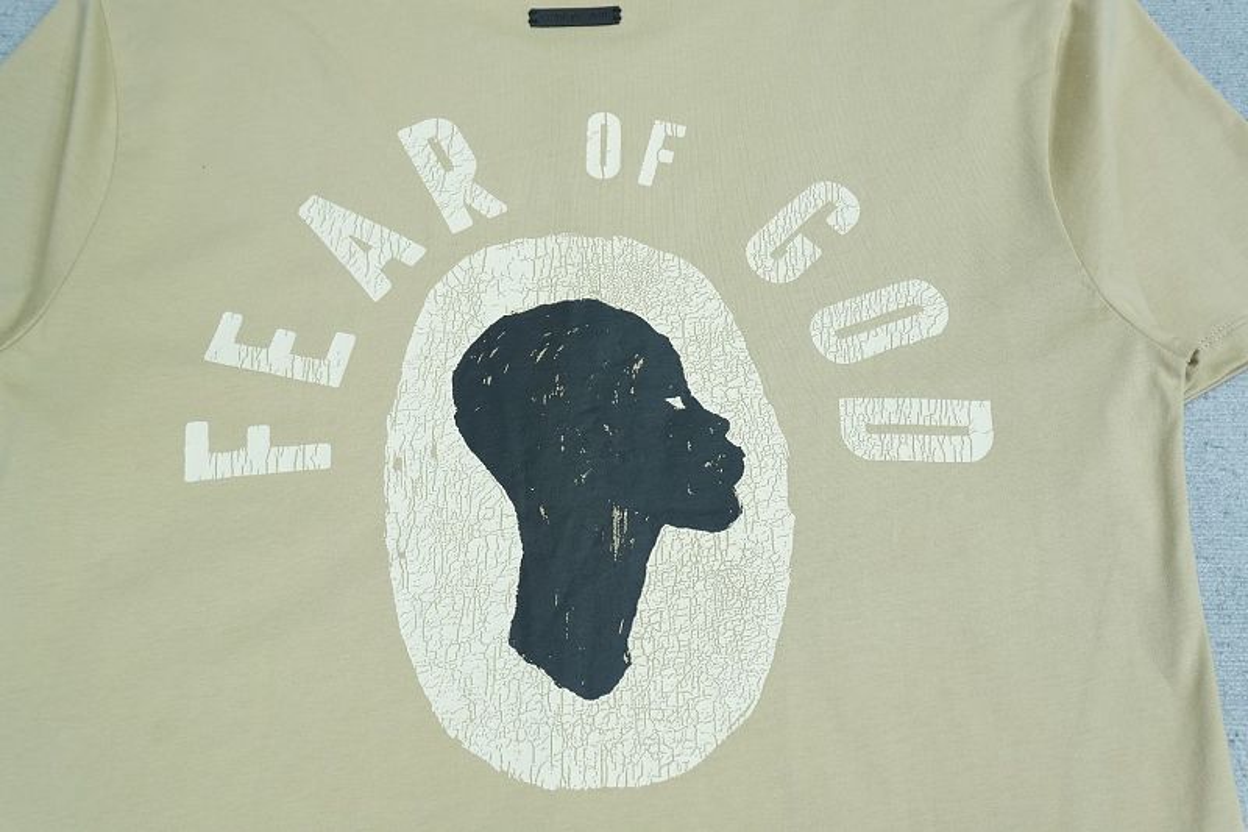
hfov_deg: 47.9
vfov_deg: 33.0
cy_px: 416
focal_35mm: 40
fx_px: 1404
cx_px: 624
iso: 1000
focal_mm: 27
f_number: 8
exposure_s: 1/160
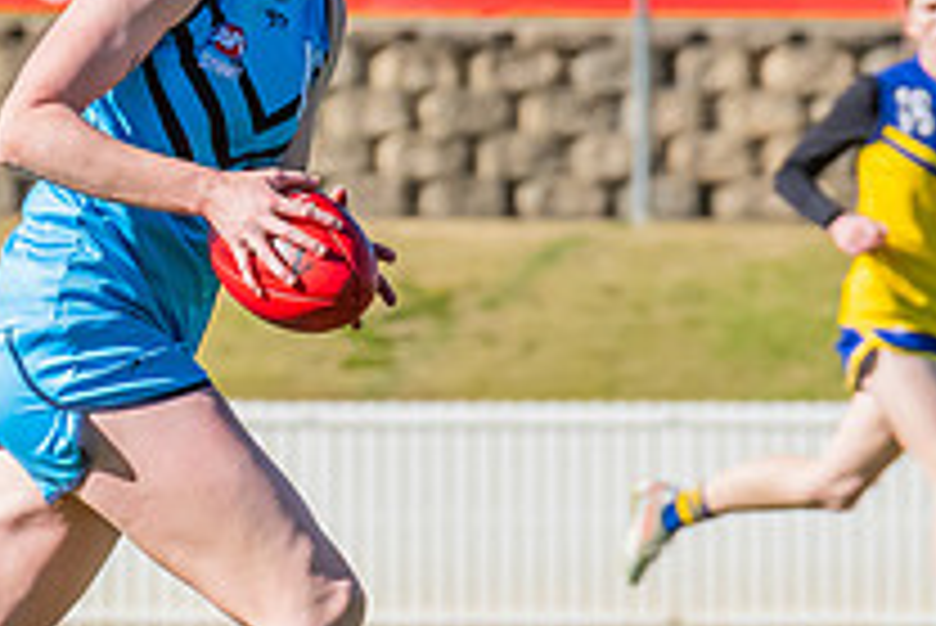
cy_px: 373
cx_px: 317
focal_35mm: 1275
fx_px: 33172
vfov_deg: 1.1
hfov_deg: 1.6
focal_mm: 290
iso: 800
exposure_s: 1/1250
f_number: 11
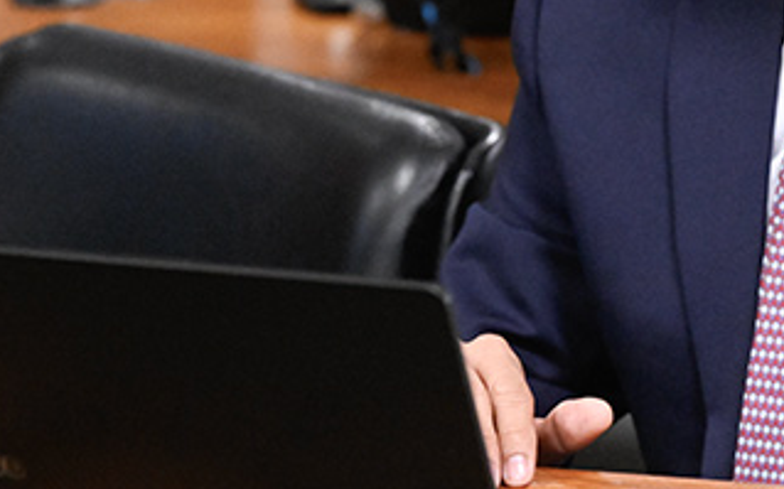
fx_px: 6449
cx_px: 848
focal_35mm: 302
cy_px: -29
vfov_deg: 4.3
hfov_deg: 6.9
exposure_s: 1/200
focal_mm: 110
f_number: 4
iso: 5000
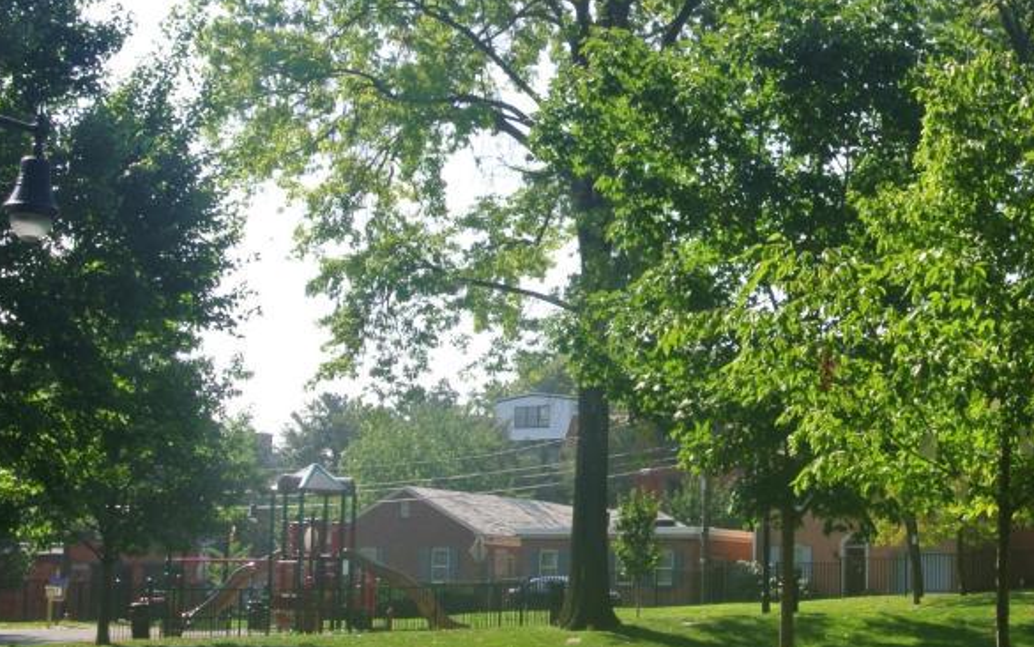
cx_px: 780
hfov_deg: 21.9
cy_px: 391
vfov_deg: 13.9
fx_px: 2650
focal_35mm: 94
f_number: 11
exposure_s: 1/80
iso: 100
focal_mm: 17.5
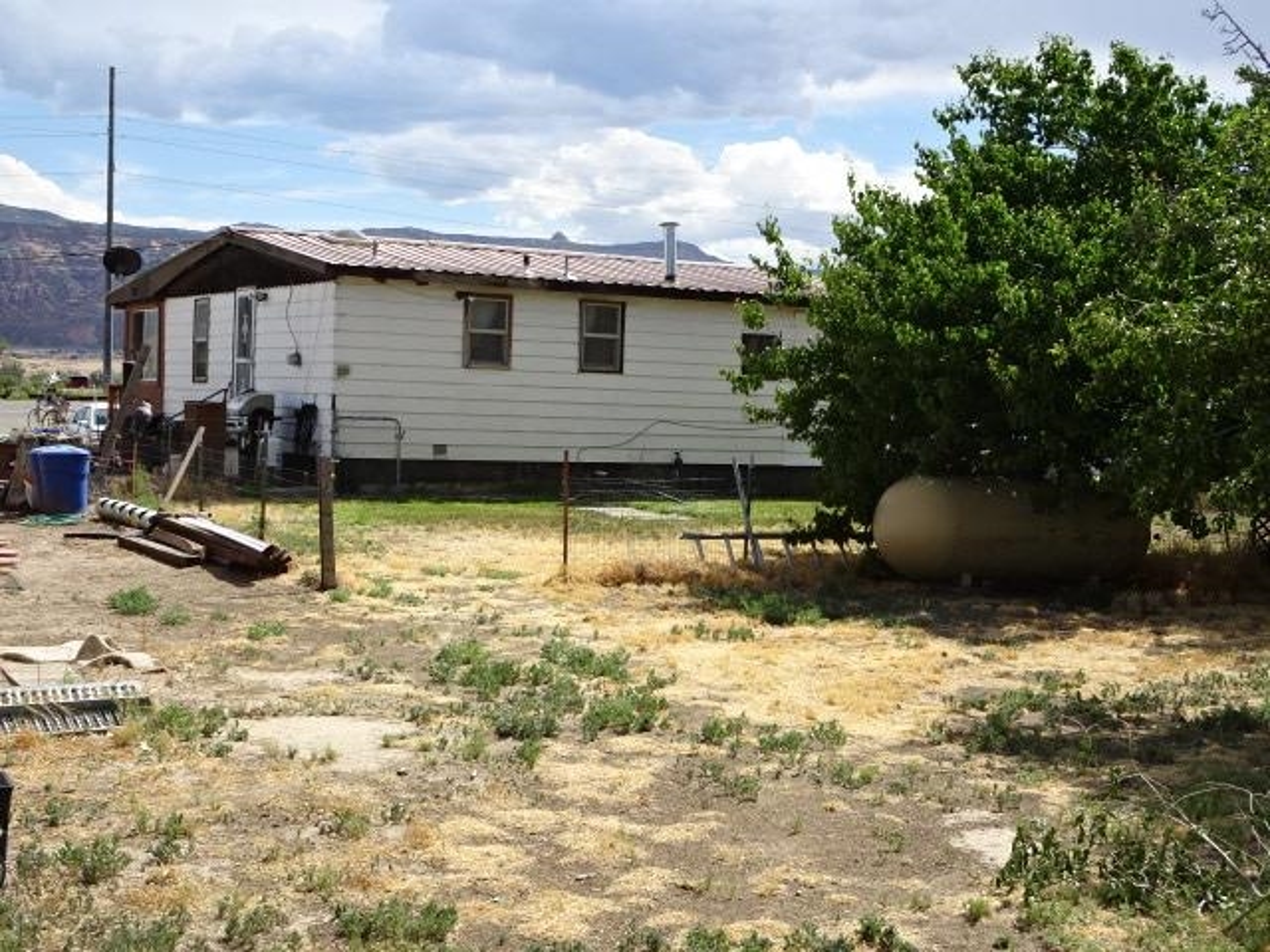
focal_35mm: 50
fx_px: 1834
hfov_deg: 38.2
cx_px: 635
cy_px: 476
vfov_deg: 29.1
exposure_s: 1/500
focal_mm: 8.51
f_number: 4.5
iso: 80
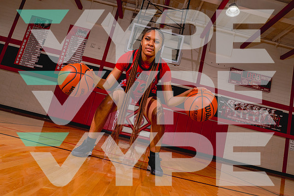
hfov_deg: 69.4
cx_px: 147
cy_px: 98
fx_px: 212
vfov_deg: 49.6
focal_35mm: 26
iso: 800
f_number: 8
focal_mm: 26
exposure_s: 1/250
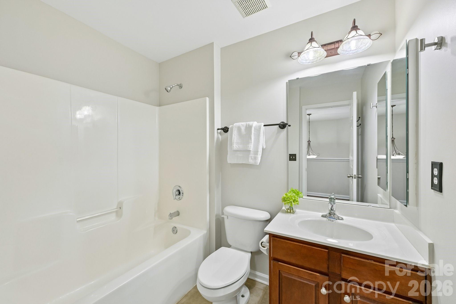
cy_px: 152
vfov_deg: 81.2
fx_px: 177
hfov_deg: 104.3
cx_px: 228
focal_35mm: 14
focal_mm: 14
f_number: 8
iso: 160
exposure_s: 1/15
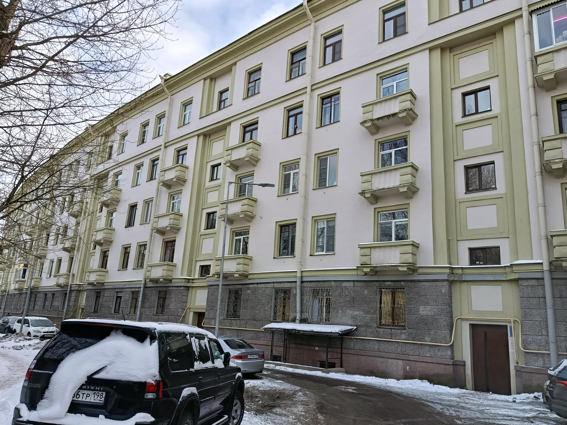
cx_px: 285
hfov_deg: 67.3
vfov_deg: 53.0
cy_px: 223
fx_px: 426
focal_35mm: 26
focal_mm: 5.24
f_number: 1.7
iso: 67
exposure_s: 1/100
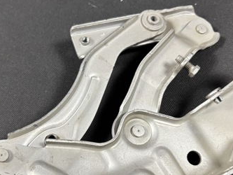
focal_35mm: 50
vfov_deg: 28.7
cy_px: 132
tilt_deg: -62.2
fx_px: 337
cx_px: 91
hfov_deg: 38.0
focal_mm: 5.96
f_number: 1.6
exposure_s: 1/50
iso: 200
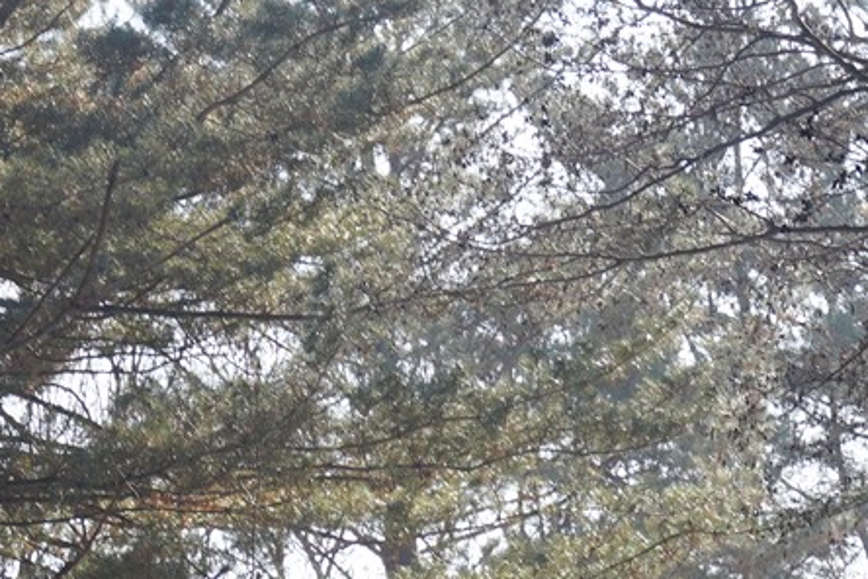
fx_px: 6509
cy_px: 790
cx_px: 854
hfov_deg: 7.6
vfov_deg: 5.1
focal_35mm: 270
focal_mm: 60
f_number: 10
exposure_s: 1/100
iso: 200
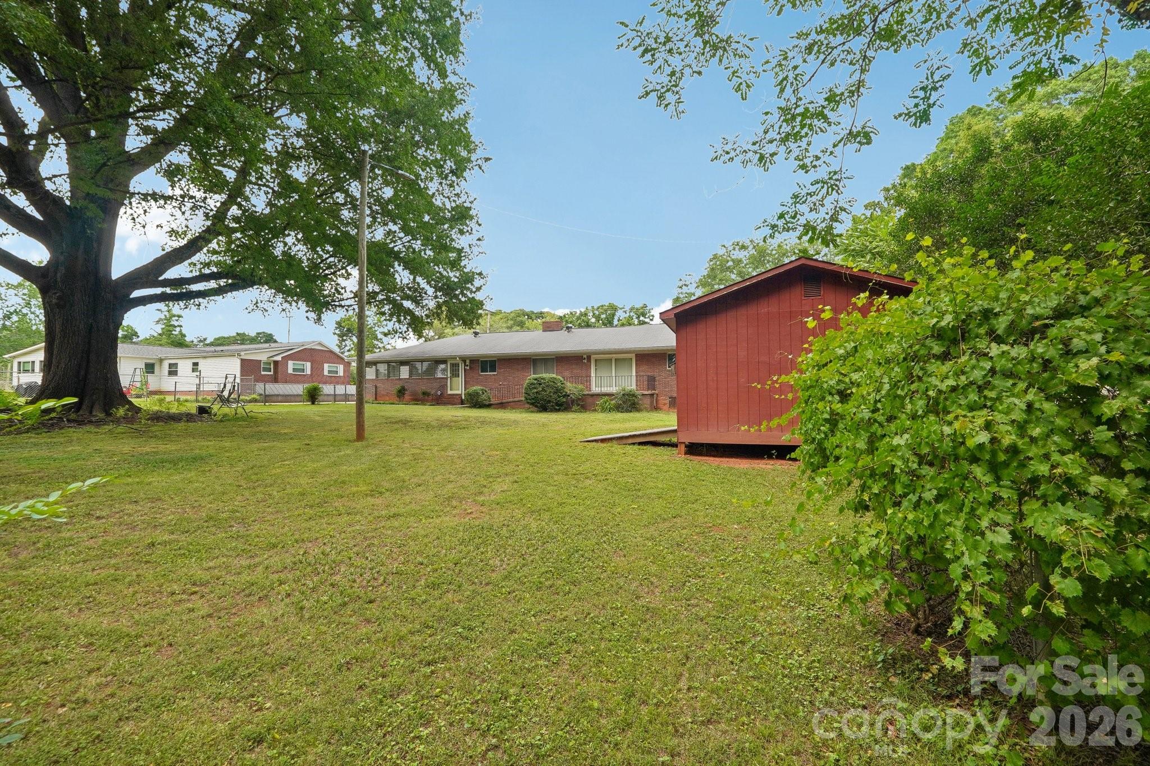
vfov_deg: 77.3
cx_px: 575
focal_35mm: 15
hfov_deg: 100.4
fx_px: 479
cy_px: 383
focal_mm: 10
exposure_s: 1/60
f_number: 8
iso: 100
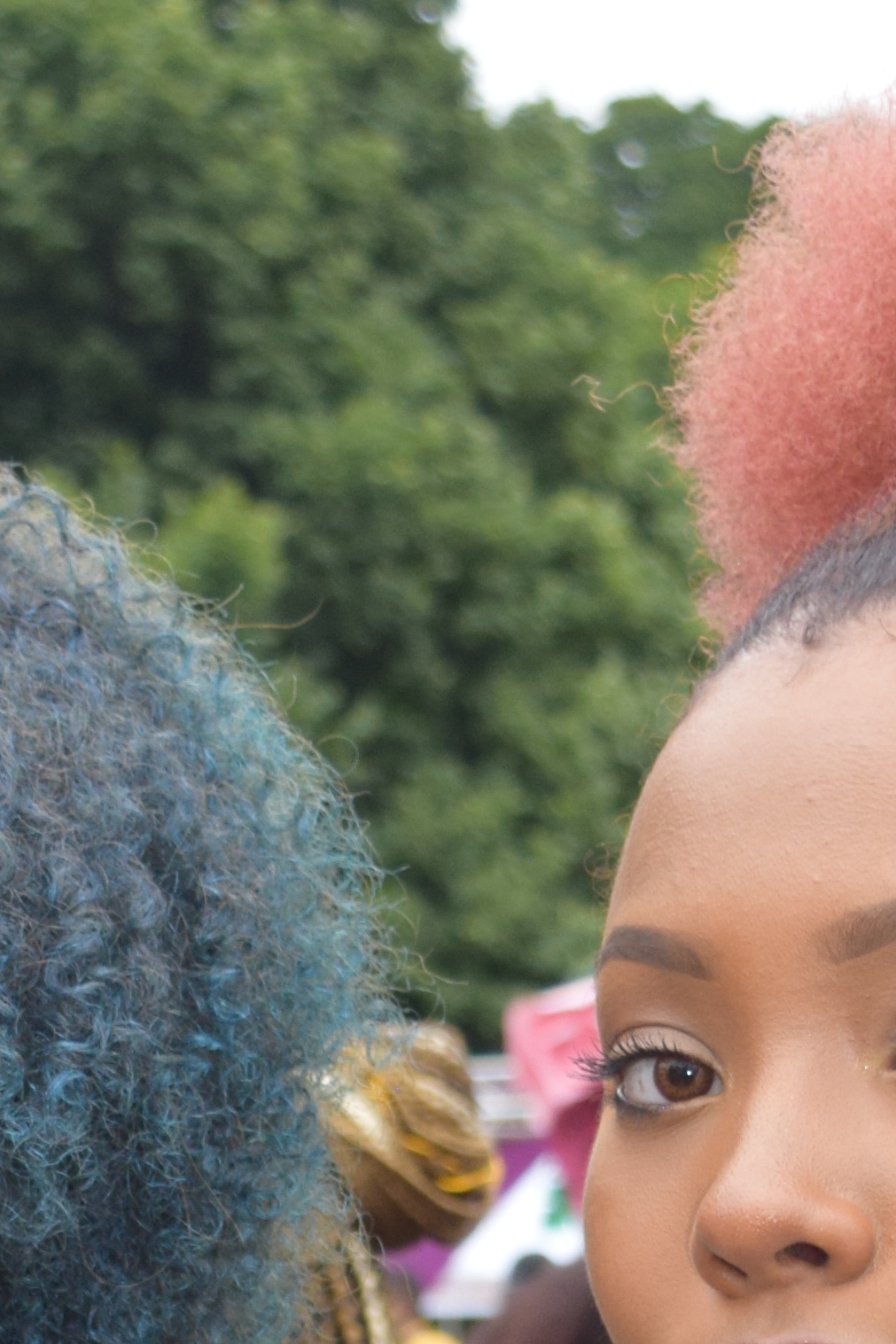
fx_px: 6646
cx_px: 225
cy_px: 2125
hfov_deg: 7.7
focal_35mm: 178
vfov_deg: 11.0
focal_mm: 30
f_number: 5.6
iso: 500
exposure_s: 1/125
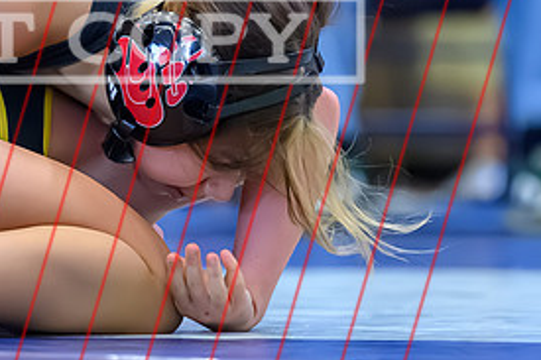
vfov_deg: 2.4
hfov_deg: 3.7
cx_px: 319
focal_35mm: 561
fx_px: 8425
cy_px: 65
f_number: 2.8
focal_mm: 170
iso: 8000
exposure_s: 1/640
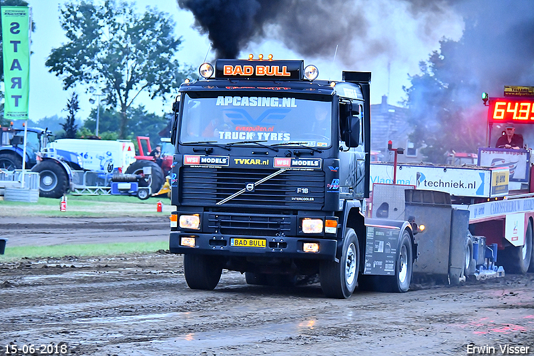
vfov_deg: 7.3
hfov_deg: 11.0
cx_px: 267
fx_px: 2780
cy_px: 178
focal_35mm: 188
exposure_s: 1/100
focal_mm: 125
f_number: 5.6
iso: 2500
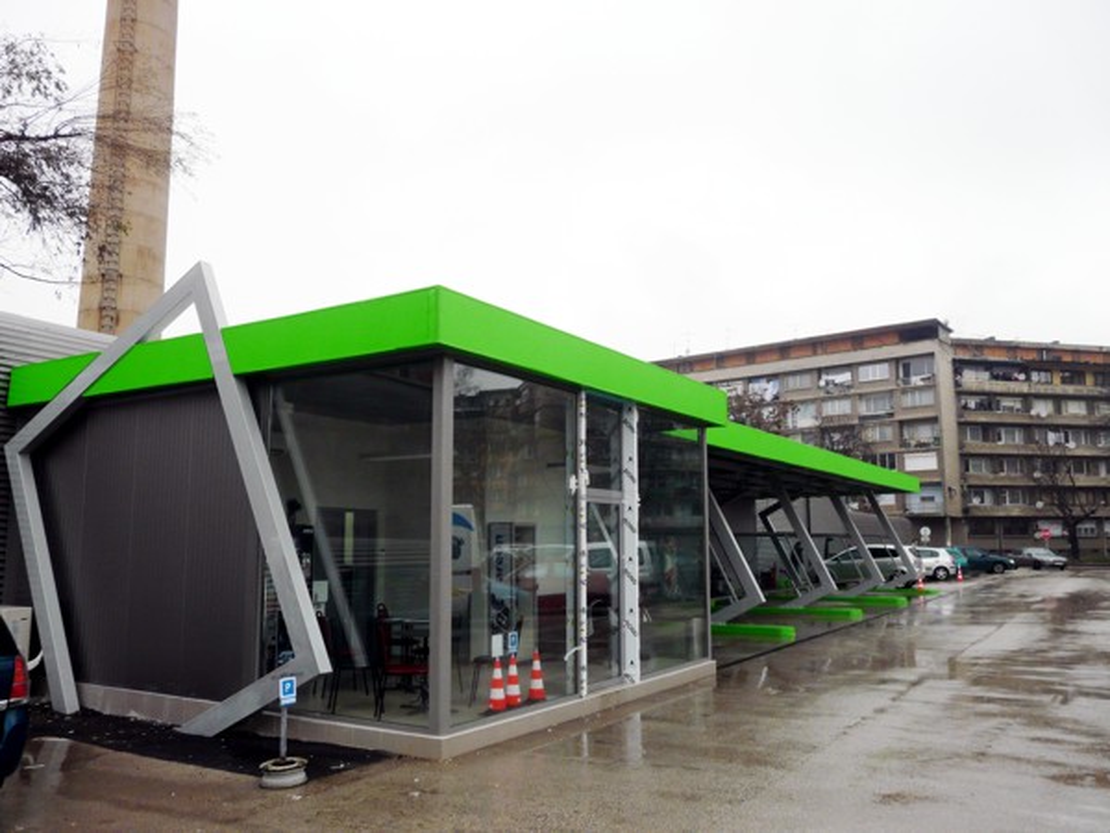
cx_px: 555
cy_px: 416
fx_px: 898
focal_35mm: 28
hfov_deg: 63.4
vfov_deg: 49.7
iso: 100
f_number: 2.8
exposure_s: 1/60
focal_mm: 4.6
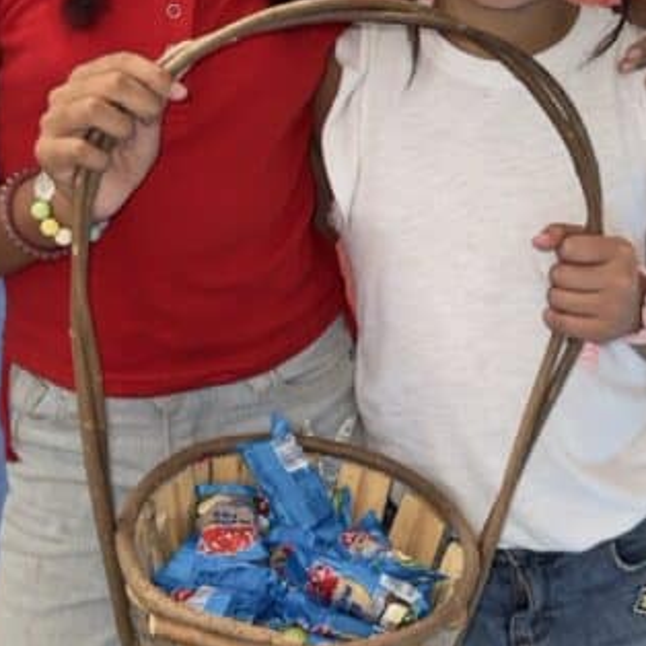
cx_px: 327
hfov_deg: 31.6
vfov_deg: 31.1
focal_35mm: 54
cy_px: 156
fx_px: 1140
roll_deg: +1.6
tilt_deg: -14.9
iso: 50
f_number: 1.78
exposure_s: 1/143
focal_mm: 6.76
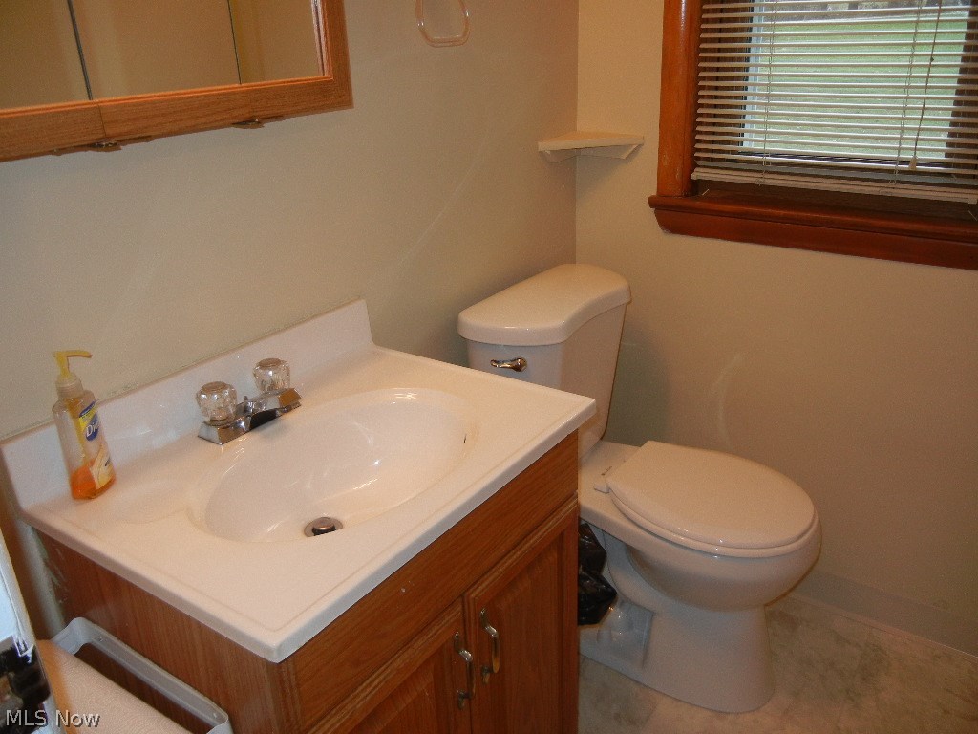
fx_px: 848
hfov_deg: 60.0
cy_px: 367
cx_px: 489
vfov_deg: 46.8
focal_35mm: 30
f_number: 3.5
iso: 200
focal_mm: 5.4
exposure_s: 1/30
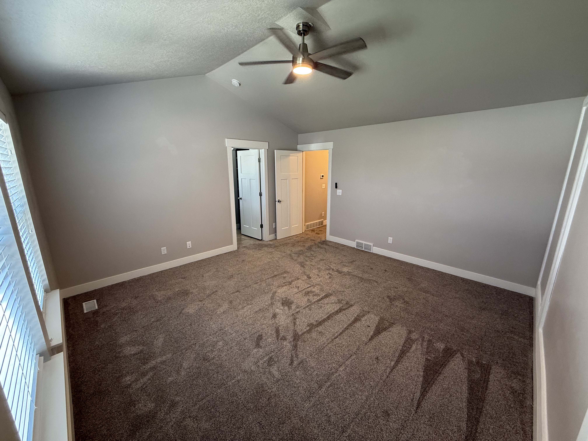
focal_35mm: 14
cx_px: 294
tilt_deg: -13.6
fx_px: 238
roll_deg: -0.1
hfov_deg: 102.1
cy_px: 220
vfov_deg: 85.7
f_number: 2.2
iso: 200
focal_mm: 2.22
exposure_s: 1/61
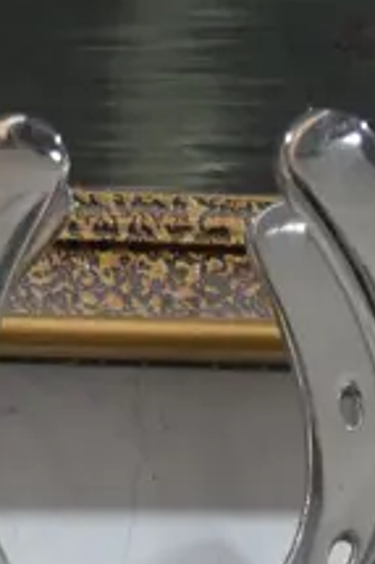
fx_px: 3255
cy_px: 1209
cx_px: 210
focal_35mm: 208
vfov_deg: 9.2
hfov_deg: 6.6
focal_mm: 21
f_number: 4.6
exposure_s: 1/60
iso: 1000
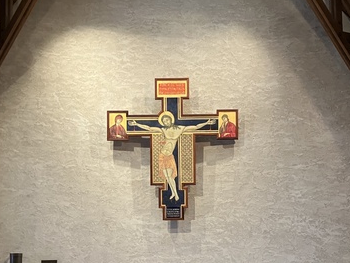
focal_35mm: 48
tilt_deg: +5.5
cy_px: 220
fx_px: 486
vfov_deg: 29.4
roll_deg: +0.3
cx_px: 167
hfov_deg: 39.6
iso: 250
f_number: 1.8
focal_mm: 3.99
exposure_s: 1/40
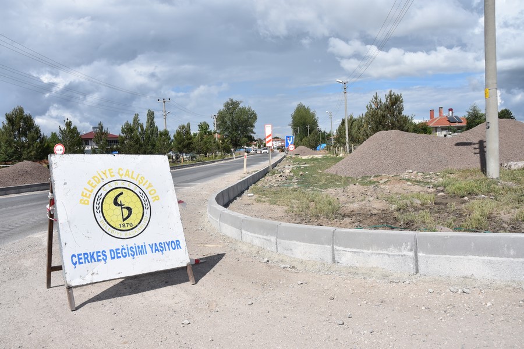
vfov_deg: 47.9
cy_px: 174
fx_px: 393
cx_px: 262
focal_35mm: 27
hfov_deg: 67.4
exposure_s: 1/250
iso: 100
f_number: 10
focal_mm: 18
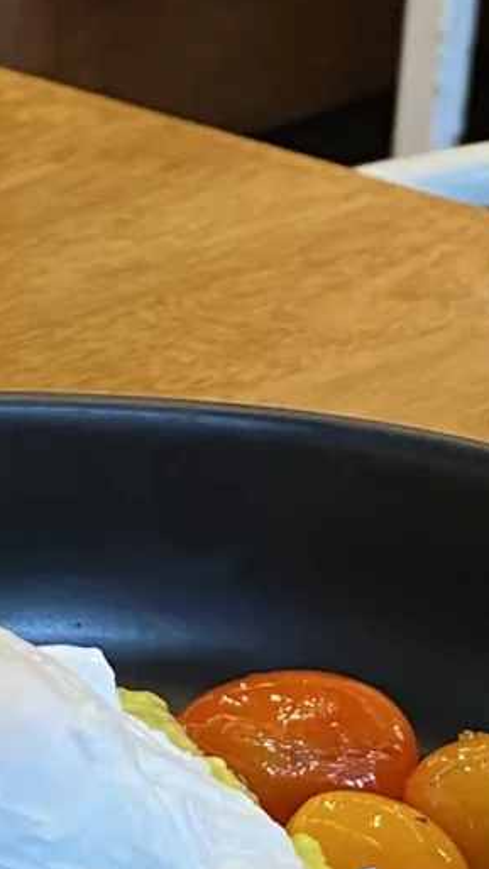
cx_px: -328
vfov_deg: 15.1
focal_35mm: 141
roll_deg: -0.7
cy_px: 71
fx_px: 3251
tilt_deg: -15.0
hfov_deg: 8.3
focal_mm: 4.25
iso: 160
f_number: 1.8
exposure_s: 1/50
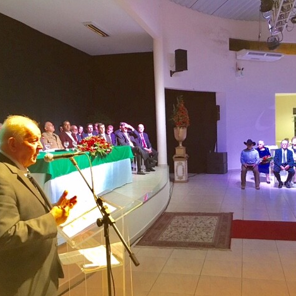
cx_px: 179
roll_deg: +1.8
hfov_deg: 46.9
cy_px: 150
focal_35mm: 35
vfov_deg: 47.2
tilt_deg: -1.8
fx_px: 339
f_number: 2.2
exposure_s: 1/30
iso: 200
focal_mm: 4.15
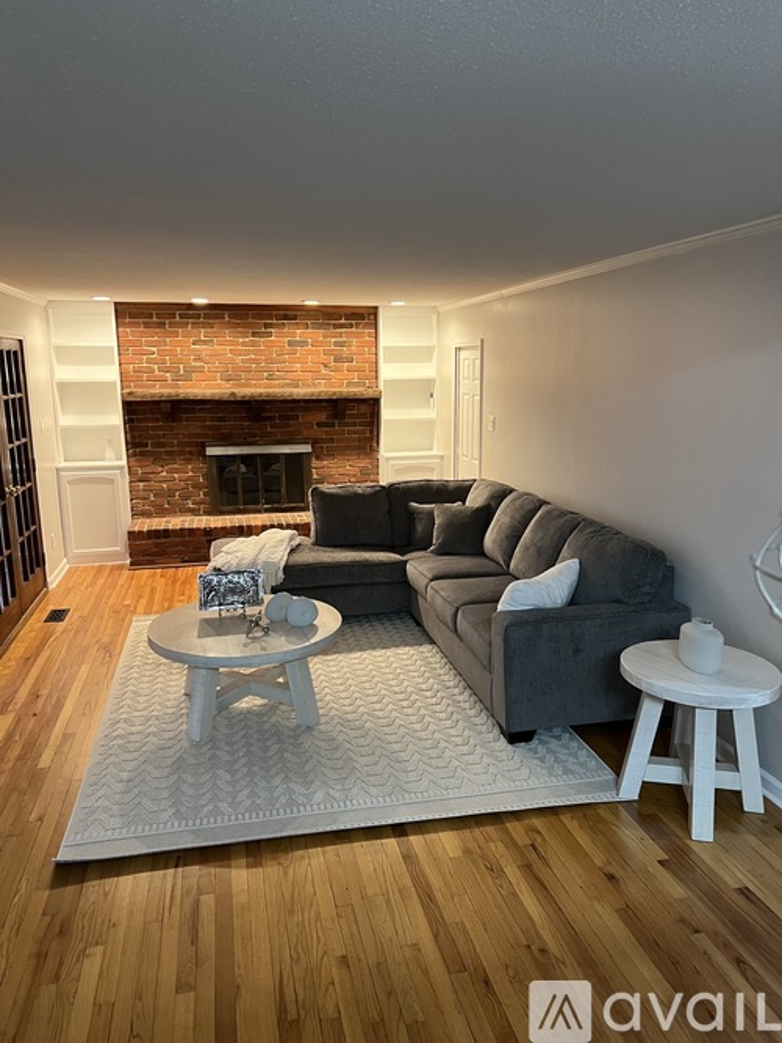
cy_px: 522
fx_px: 783
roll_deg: +1.2
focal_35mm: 26
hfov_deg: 53.0
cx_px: 391
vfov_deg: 67.3
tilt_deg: -10.1
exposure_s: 1/60
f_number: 1.5
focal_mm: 5.7
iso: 320
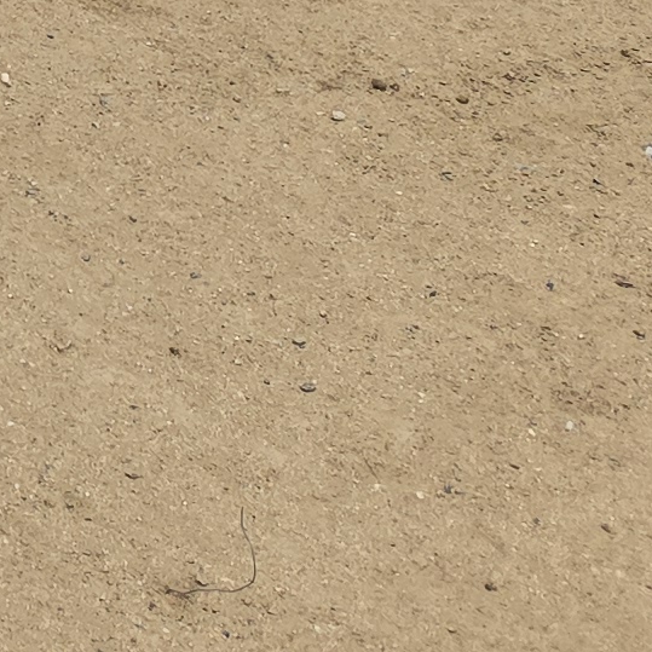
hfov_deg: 9.7
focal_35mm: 151
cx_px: -1114
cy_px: -895
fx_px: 3218
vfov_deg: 10.1
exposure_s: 1/5605
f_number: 1.4
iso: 64
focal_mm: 6.5
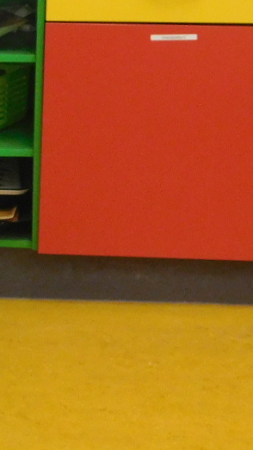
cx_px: -140
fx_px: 1432
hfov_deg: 9.8
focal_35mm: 120
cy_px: 182
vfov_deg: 17.8
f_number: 3.5
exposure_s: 1/30
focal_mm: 6.3
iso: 400
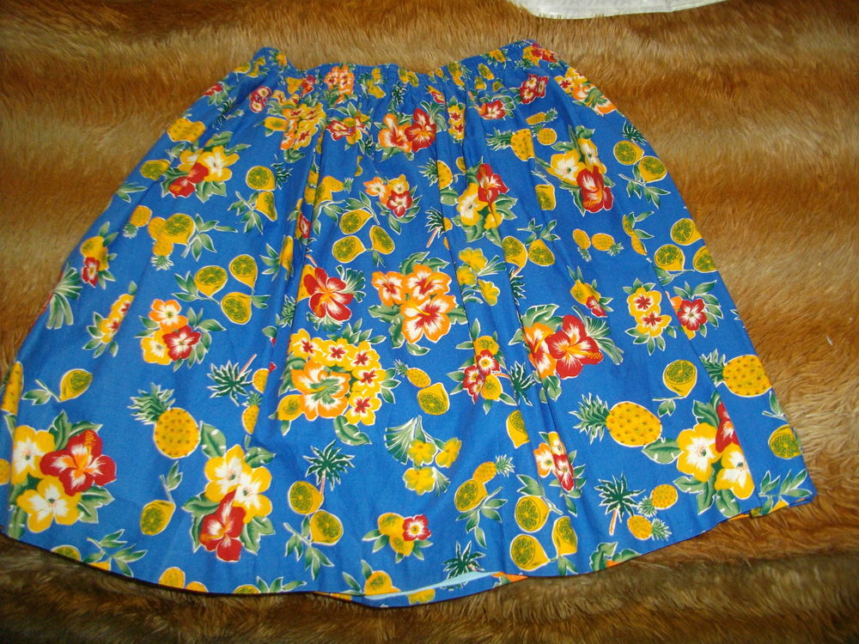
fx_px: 794
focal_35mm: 32
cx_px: 430
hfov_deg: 56.8
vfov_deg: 44.2
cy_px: 322
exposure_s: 1/50
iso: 200
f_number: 2.9
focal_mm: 5.7
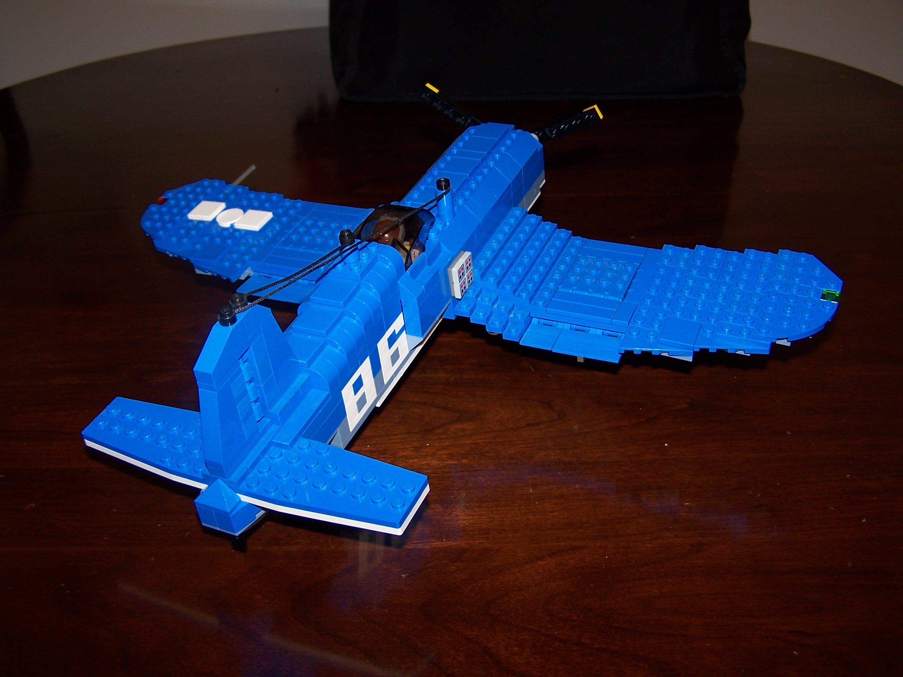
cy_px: 338
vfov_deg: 37.7
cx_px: 452
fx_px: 991
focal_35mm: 38
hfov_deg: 49.0
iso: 80
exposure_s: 1/60
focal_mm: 6.3
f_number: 2.8
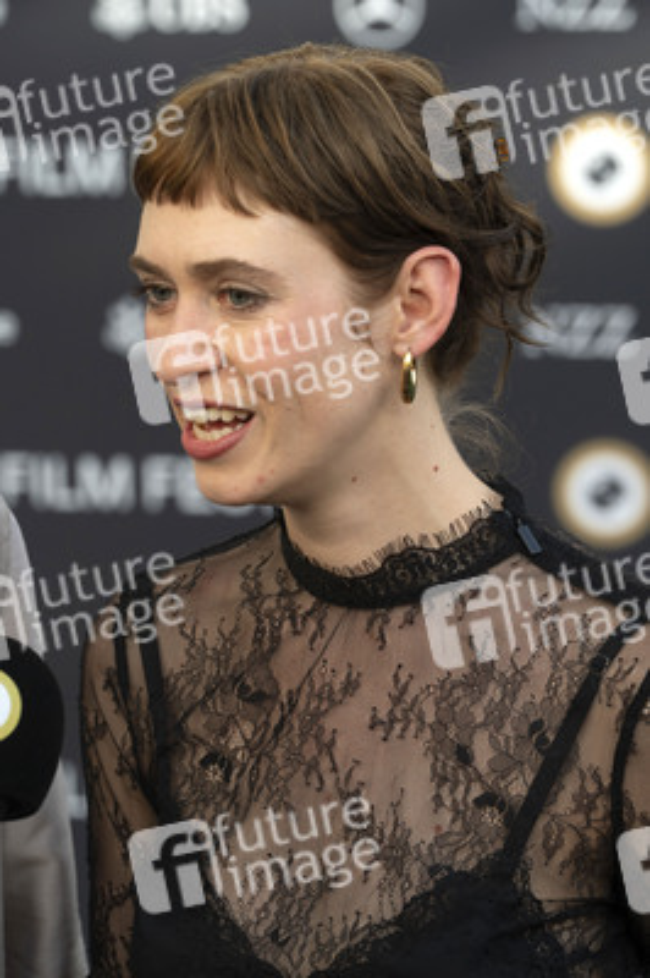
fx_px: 4341
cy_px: 489
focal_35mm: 160
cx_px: 325
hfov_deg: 8.6
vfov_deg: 12.8
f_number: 6.3
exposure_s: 1/200
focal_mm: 160
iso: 400
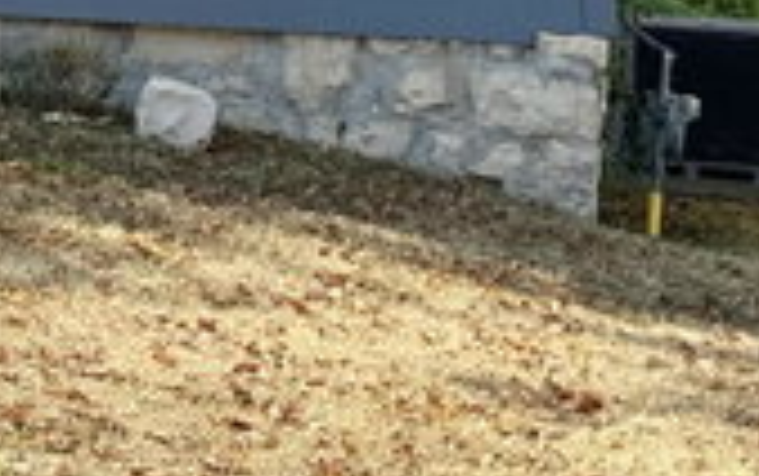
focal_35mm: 154
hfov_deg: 12.9
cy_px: -377
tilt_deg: +3.9
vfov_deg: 8.2
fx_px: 3189
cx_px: -377
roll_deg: -2.4
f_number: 1.78
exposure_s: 1/1754
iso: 100
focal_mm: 6.76
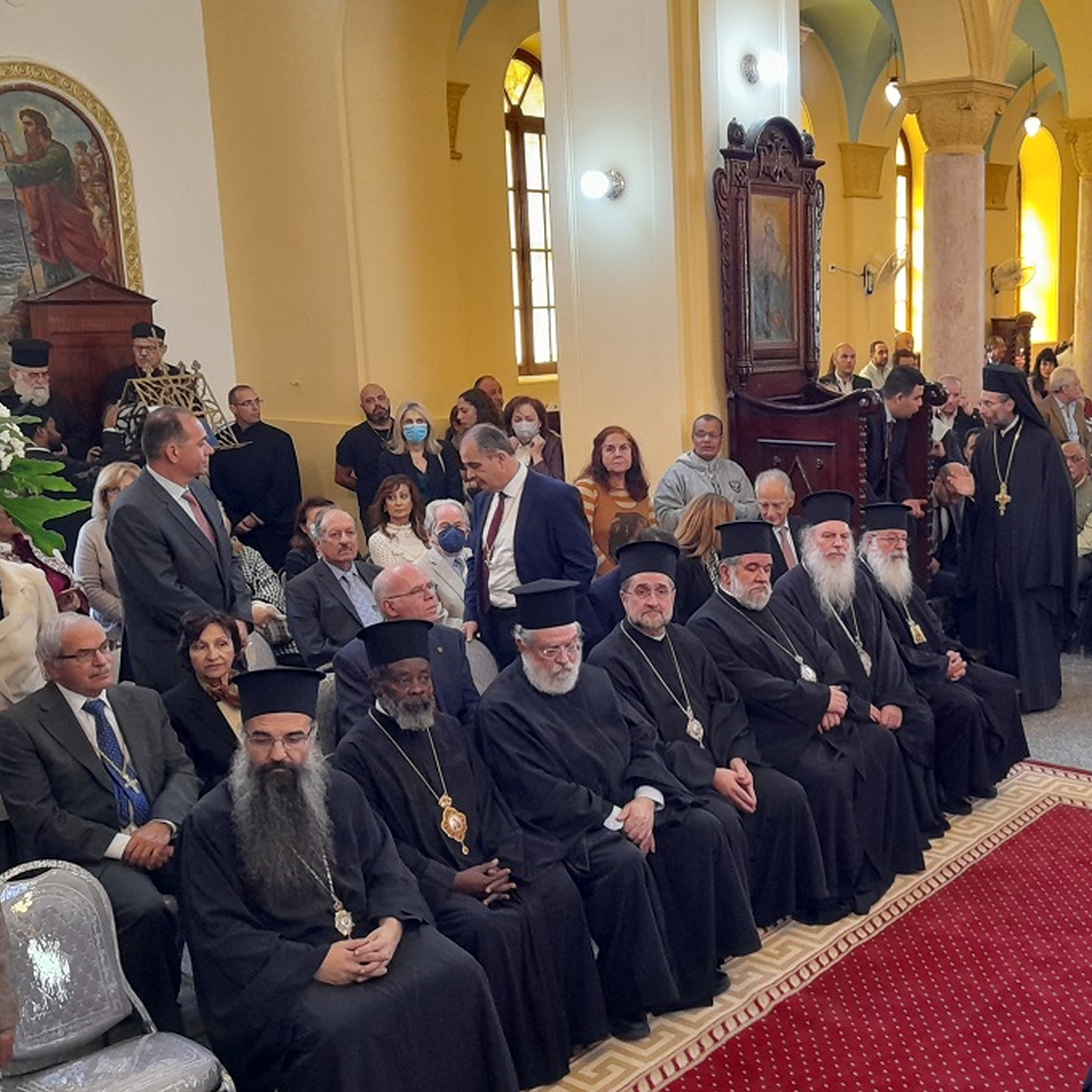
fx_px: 1392
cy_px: 559
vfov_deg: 42.8
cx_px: 800
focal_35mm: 39
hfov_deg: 41.7
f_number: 2
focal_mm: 4.6
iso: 320
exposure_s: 1/50
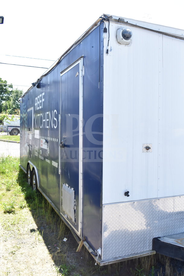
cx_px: 92
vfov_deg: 57.2
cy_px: 138
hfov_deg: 40.0
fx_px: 253
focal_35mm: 33
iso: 200
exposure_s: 1/160
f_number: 6.3
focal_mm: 22
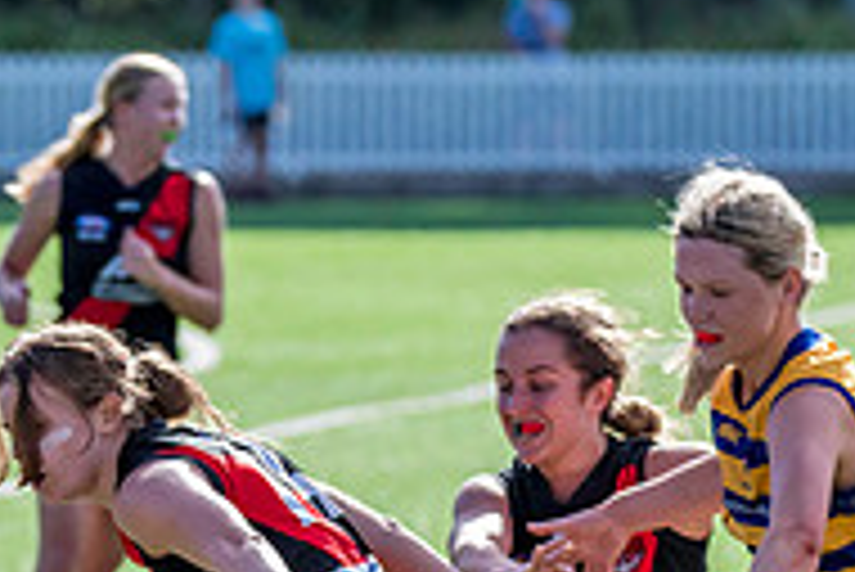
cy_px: 691
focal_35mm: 674
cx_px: -104
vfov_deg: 2.0
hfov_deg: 3.1
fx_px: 16019
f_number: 7.1
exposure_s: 1/1600
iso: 800
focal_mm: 220
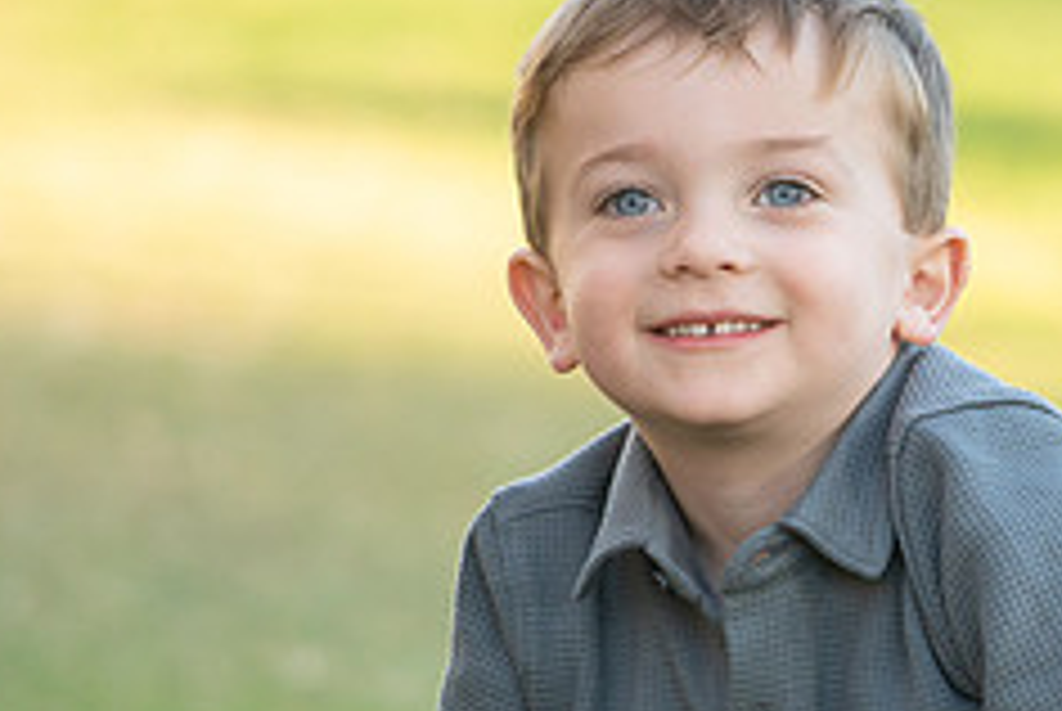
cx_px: 1021
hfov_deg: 4.4
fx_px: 13912
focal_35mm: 471
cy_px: 553
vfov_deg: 2.9
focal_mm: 182
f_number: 4
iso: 500
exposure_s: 1/320
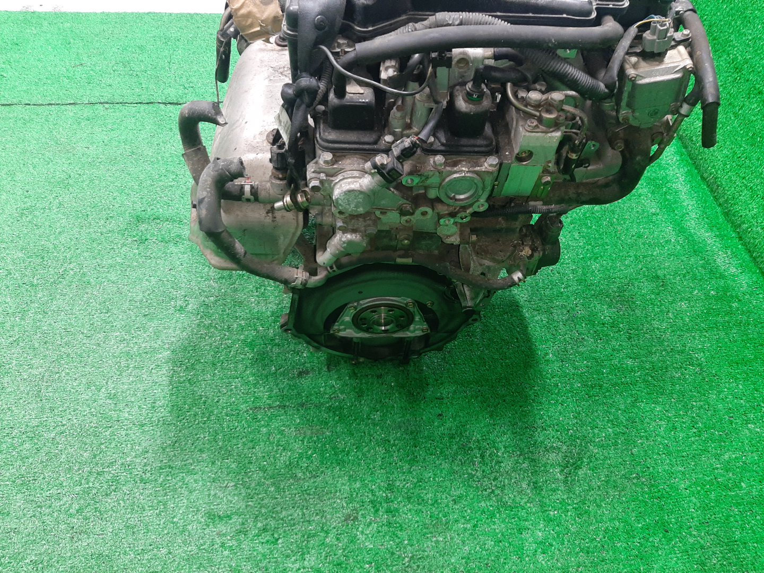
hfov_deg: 67.3
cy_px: 286
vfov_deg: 53.1
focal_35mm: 26
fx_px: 574
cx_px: 382
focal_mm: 3.93
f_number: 1.7
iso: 193
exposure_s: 1/33
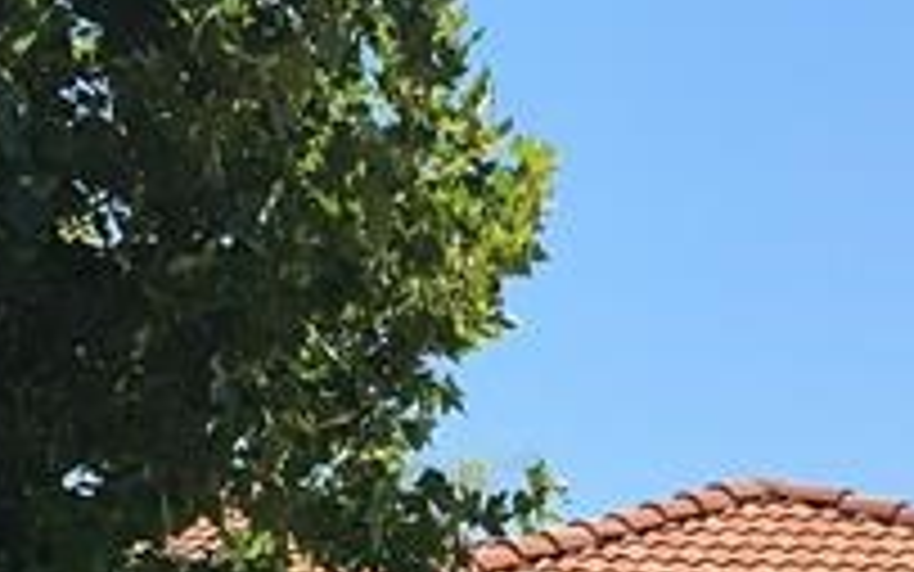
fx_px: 3862
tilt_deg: +1.8
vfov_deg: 8.2
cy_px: 964
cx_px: 432
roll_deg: -0.4
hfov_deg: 13.5
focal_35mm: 155
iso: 25
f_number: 2.2
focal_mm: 4.15
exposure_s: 1/1789
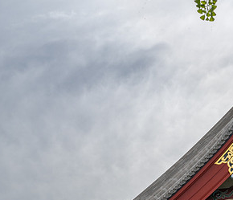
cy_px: 161
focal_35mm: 158
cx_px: 250
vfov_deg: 10.2
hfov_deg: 11.7
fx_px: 1121
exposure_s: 1/125
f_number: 16
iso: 160
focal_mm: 70
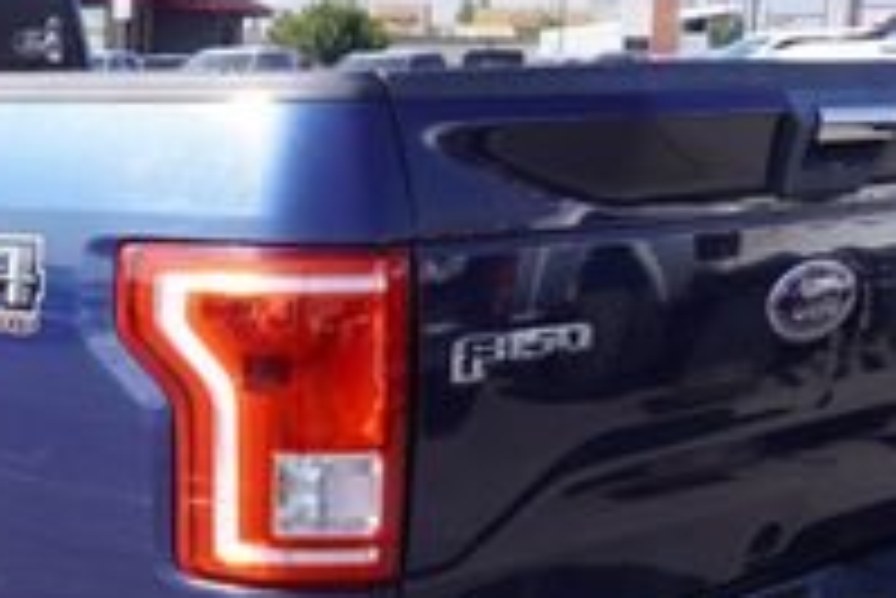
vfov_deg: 14.9
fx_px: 2282
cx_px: -207
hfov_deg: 20.6
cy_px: 472
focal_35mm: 92
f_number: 8
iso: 100
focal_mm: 19
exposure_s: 1/125
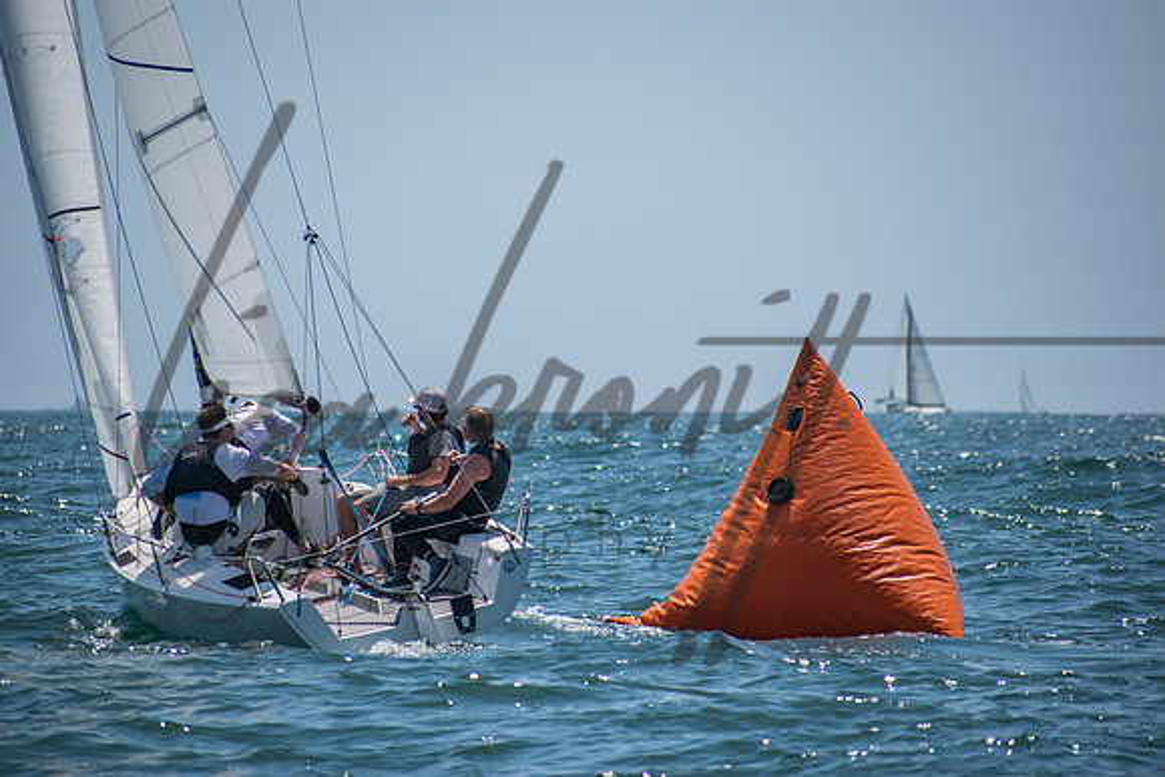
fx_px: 10681
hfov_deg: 6.2
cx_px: 582
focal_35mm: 330
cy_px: 388
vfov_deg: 4.2
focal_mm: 220
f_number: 6.3
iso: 200
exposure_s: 1/1250
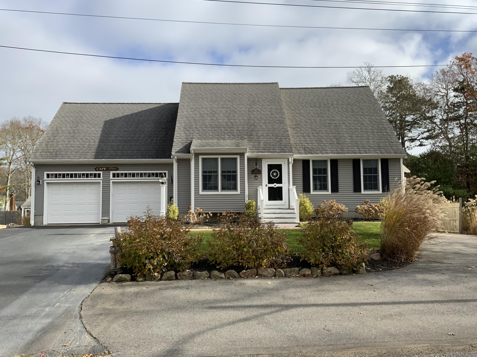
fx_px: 400
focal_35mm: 29
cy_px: 178
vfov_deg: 48.2
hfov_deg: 61.7
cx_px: 238
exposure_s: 1/1912
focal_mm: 3
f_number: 1.8
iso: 16
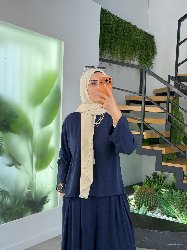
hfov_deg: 30.3
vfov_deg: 39.7
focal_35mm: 48
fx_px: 346
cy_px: 125
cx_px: 94
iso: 80
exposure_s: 1/184
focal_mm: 6.76
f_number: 1.78
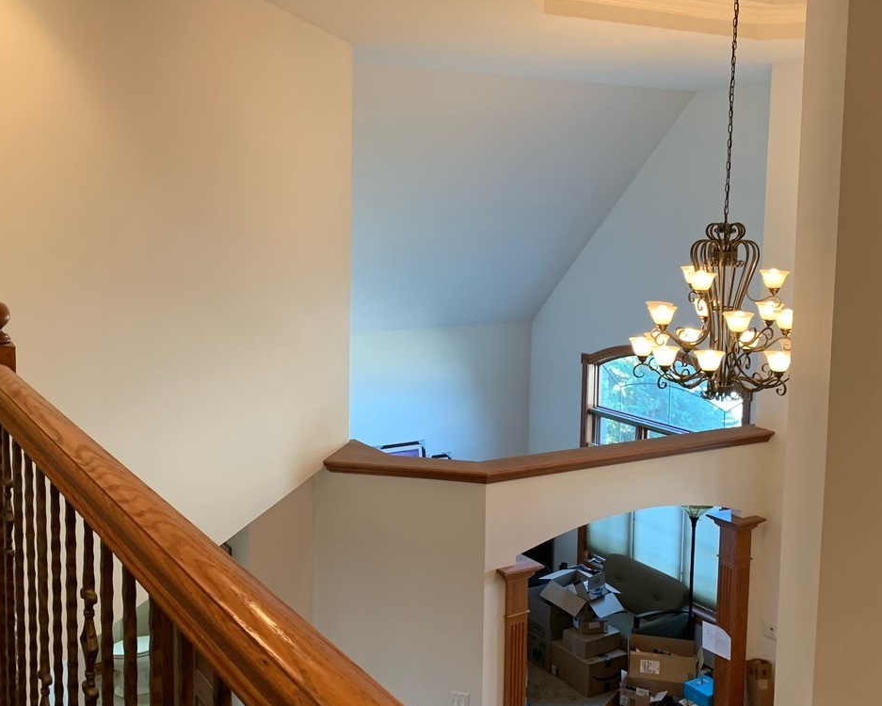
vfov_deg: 38.2
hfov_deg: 46.8
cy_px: 302
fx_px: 1018
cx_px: 433
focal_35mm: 39
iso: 250
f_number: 1.8
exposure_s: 1/60
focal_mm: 4.25
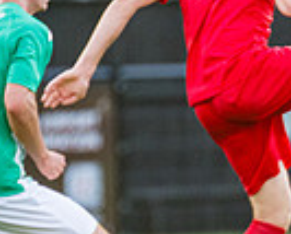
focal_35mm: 1726
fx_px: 14898
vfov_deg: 0.9
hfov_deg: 1.1
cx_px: 305
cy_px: 116
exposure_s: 1/640
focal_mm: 300
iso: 1250
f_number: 2.8
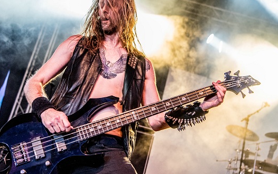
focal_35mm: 53
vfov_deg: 24.4
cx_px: 133
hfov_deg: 38.2
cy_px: 73
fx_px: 402
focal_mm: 38
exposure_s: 1/125
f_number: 2.8
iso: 2000
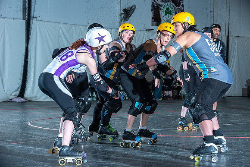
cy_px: 84
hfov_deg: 19.5
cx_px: 125
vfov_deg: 13.0
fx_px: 729
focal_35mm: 105
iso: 800
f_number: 8
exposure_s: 1/160
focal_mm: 105
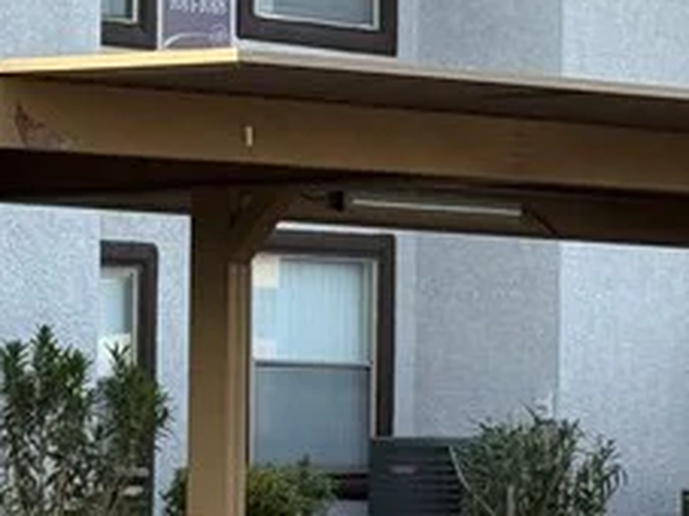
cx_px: 689
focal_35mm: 217
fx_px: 4317
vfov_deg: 6.8
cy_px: 300
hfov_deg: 9.1
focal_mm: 6.76
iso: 80
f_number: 1.78
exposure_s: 1/1116
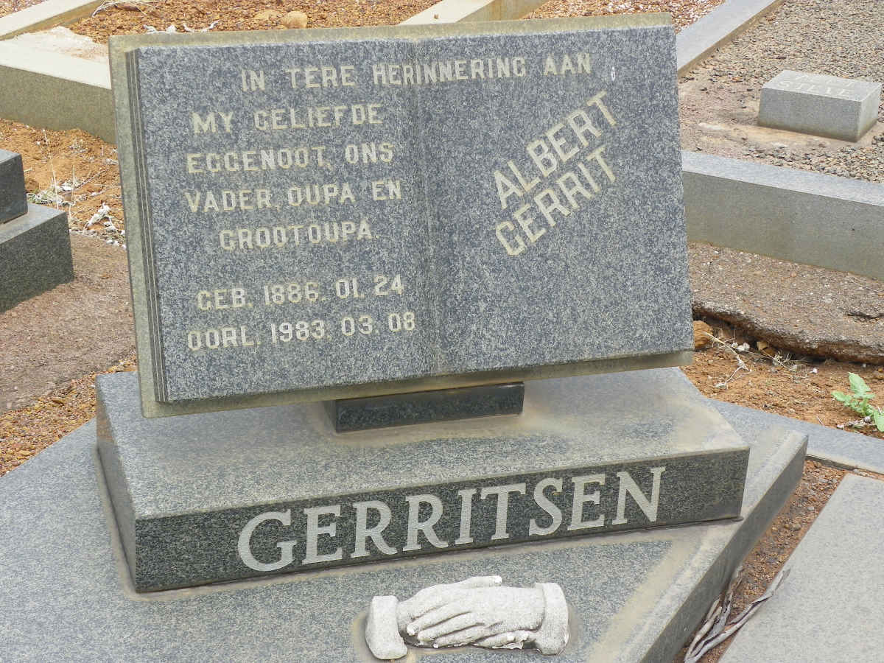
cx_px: 442
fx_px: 1813
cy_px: 332
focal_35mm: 71
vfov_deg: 20.7
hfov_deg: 27.4
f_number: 4
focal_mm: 12.6
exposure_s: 1/160
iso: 64
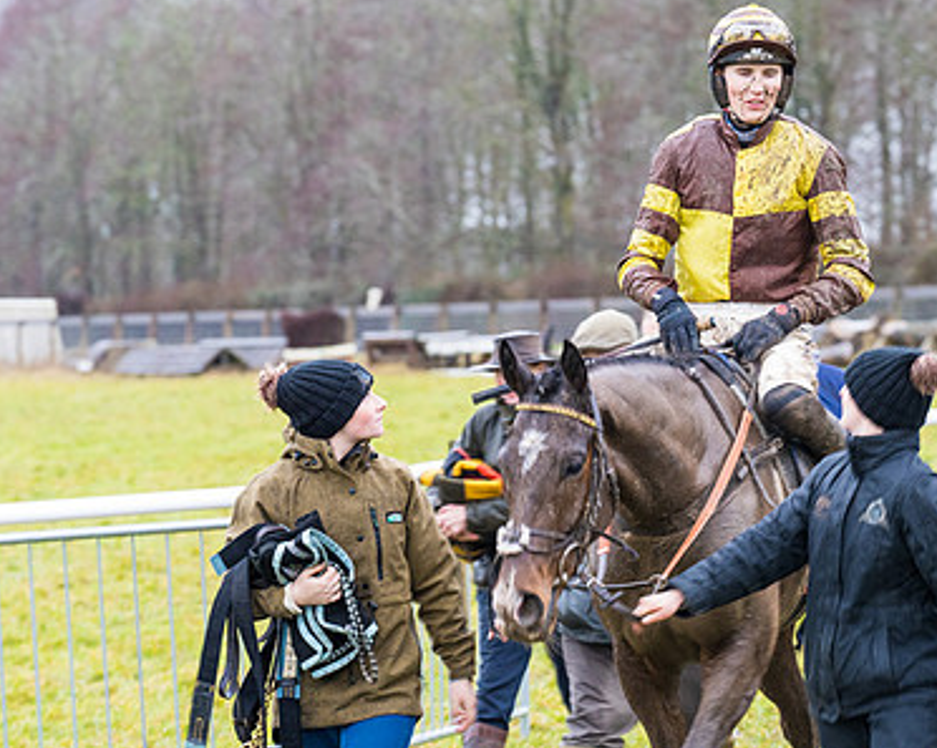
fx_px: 6373
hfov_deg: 8.4
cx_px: 645
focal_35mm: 230
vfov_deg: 6.7
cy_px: 365
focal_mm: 135
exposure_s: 1/50
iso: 2000
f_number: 5
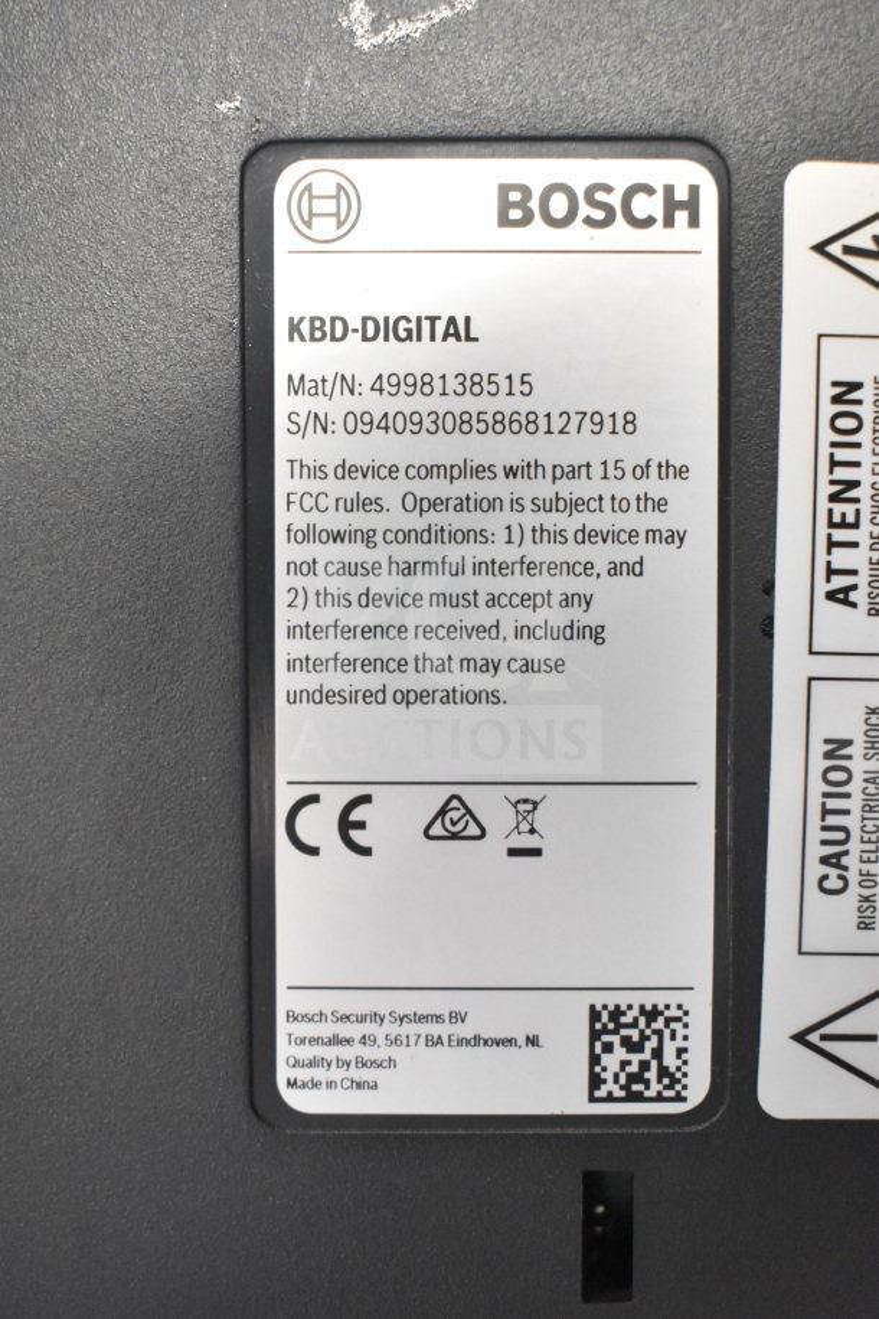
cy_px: 660
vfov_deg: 46.4
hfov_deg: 31.9
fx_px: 1538
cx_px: 440
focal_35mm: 42
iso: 6400
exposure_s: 1/125
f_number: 5.6
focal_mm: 28
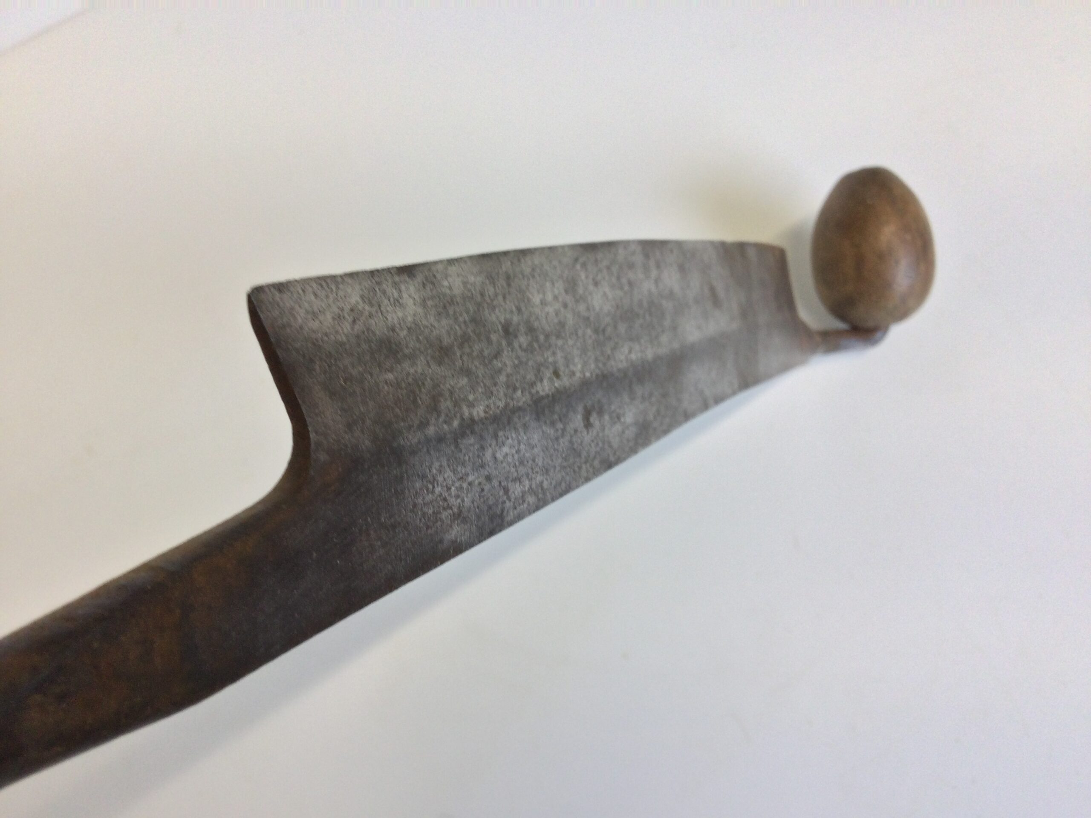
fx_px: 977
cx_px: 546
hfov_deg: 58.4
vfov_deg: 45.4
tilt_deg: -62.3
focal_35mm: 31
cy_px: 409
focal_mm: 3.3
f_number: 2.4
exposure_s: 1/50
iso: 32
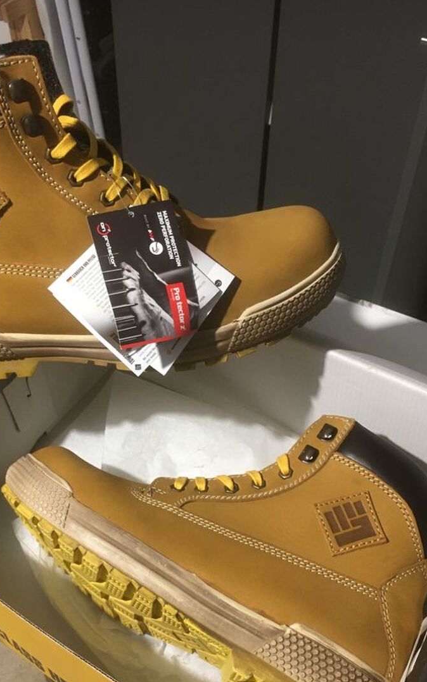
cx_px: 166
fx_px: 707
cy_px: 417
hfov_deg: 33.5
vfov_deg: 51.1
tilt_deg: -49.3
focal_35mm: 38
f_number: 2.2
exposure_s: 1/33
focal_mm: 4.15
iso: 160
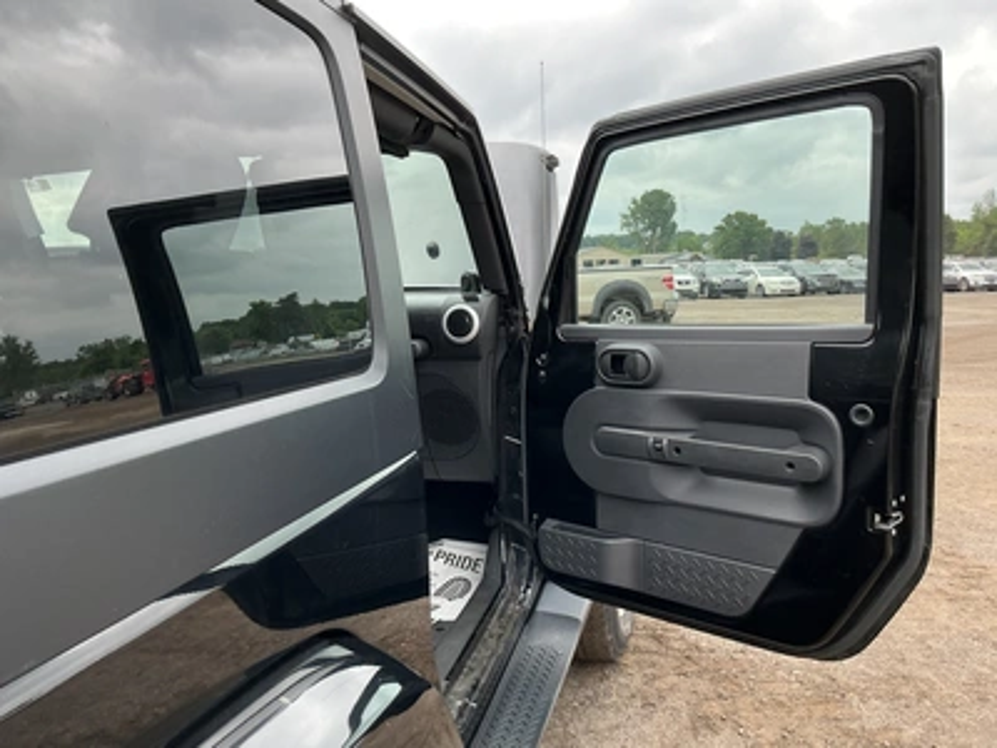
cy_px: 374
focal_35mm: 28
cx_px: 498
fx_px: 806
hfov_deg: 63.4
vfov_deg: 49.7
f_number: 1.8
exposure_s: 1/200
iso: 20
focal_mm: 3
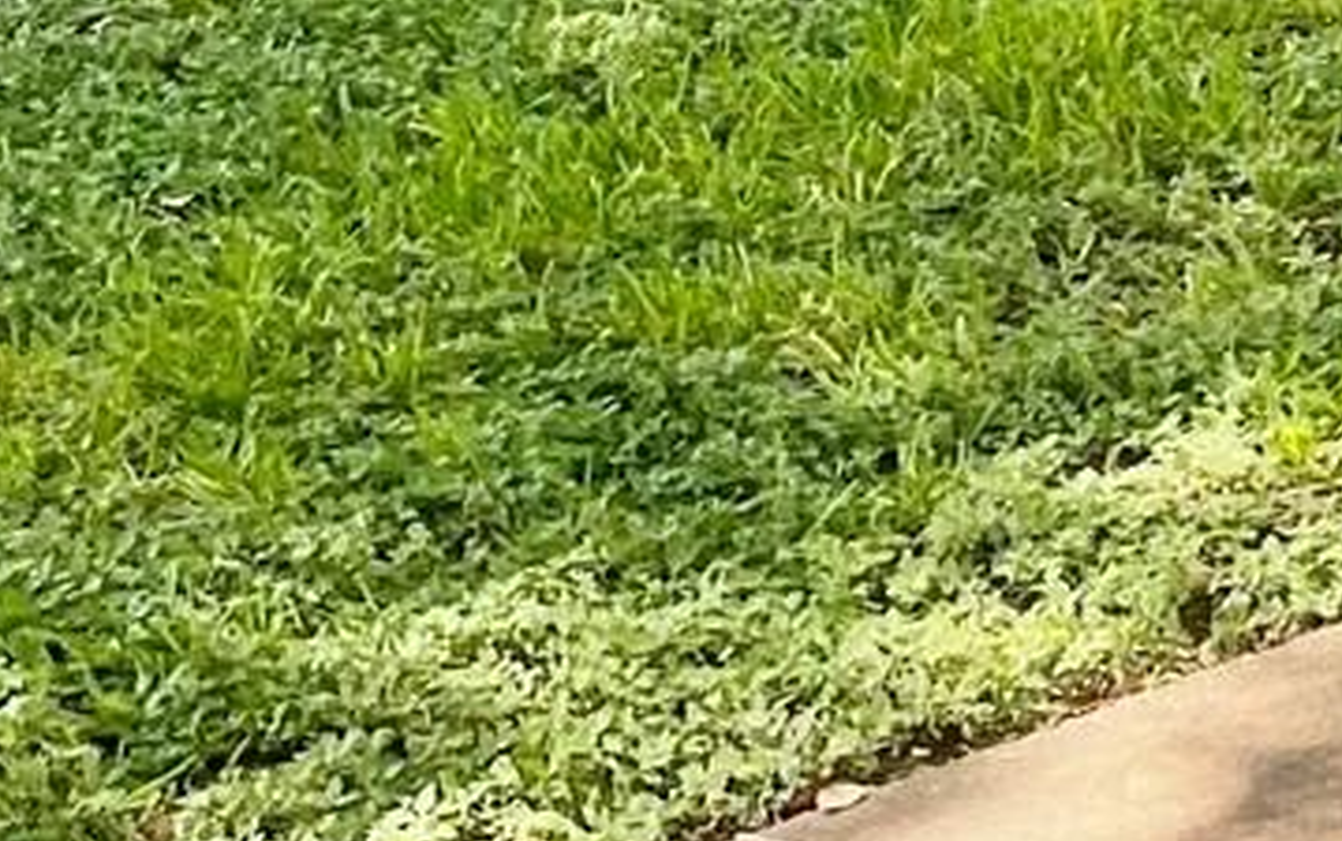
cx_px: 3480
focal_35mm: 151
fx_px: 5527
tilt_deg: +0.4
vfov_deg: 7.6
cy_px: -1682
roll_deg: -1.0
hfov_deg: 11.0
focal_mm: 5.1
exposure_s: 1/668
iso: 32
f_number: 1.6
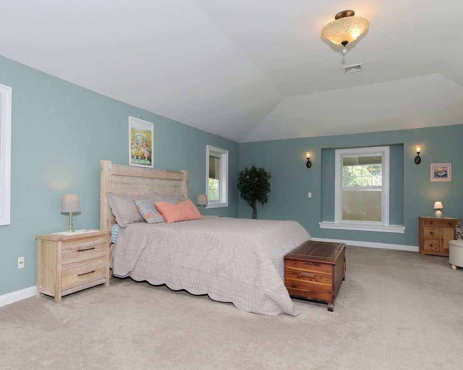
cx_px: 202
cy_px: 225
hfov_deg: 80.0
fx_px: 274
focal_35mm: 20
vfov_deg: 67.3
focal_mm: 14
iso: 400
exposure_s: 1/125
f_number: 8
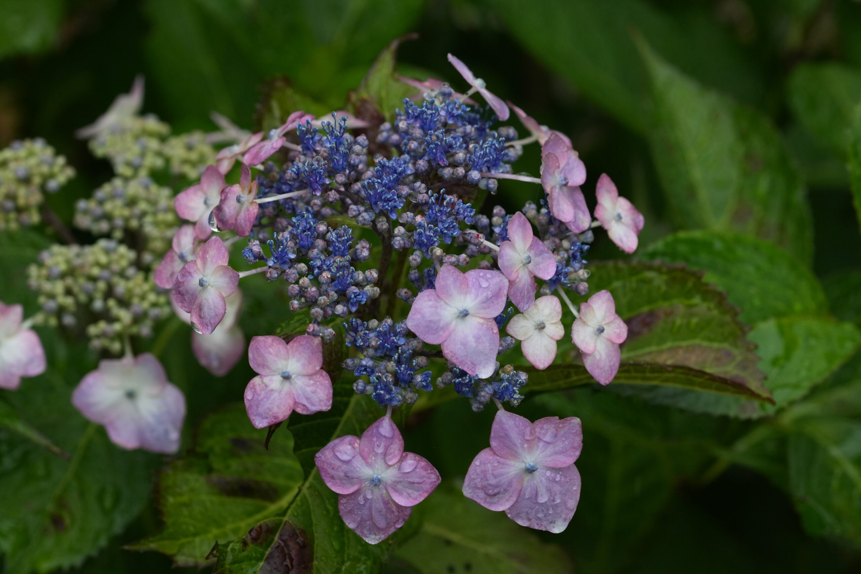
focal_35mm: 100
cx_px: 430
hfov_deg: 20.4
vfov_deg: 13.7
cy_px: 287
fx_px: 2392
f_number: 8
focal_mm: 100
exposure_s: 1/500
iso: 2000
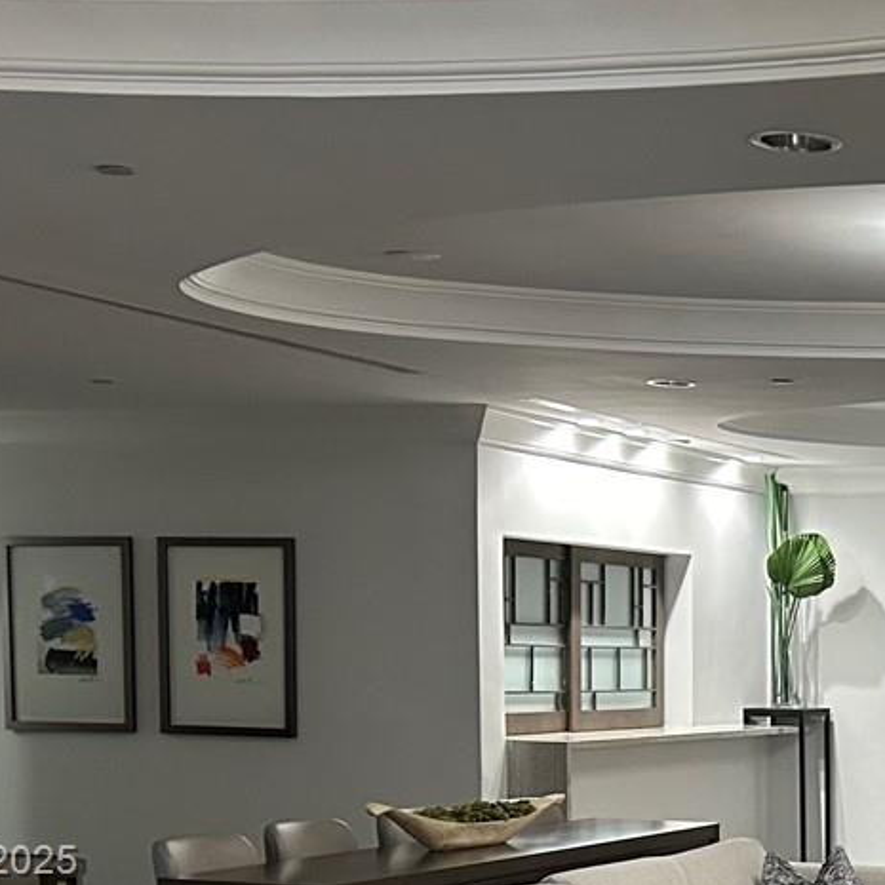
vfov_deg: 21.2
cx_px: 992
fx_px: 2285
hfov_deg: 20.8
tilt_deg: -5.8
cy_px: 864
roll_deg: -0.7
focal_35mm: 79
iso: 320
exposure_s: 1/60
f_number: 1.5
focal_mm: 5.7
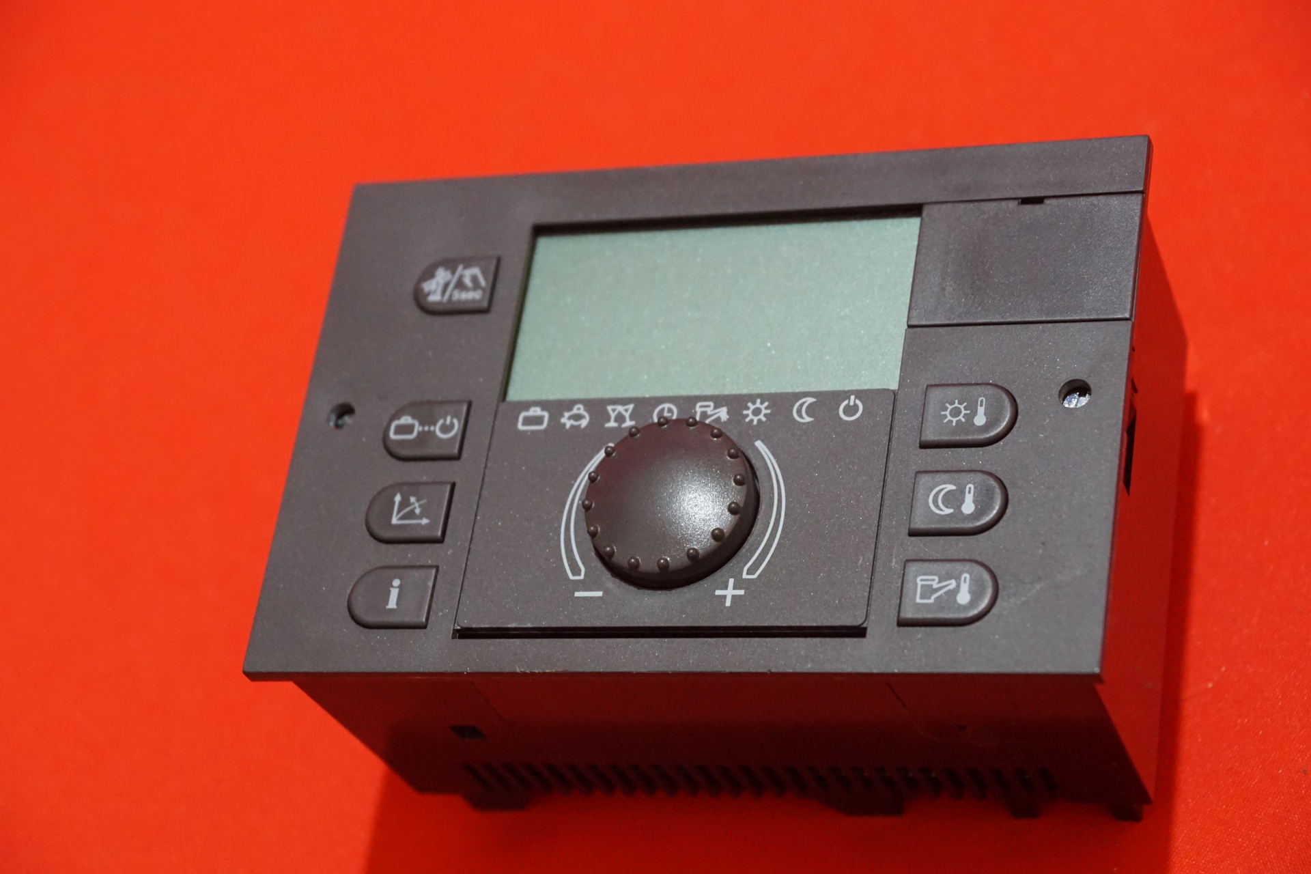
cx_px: 656
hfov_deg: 22.6
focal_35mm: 90
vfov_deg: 15.2
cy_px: 437
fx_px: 3277
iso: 3200
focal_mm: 60
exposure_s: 1/25
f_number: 5.6
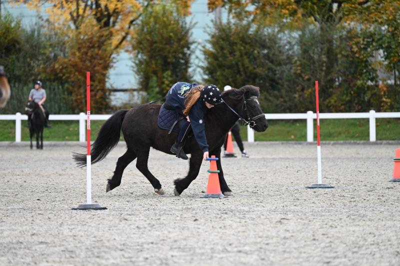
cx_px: 200
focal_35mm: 220
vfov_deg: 6.2
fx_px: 2442
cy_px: 133
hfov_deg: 9.4
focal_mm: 220
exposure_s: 1/800
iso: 1100
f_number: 5
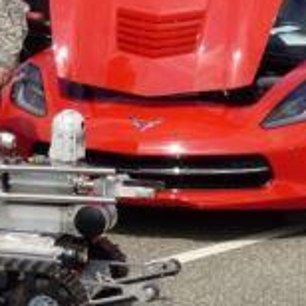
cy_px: 68
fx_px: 1310
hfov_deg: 13.3
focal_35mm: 131
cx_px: 81
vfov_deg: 13.3
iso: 100
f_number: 3.9
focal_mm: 9.1
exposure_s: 1/1600
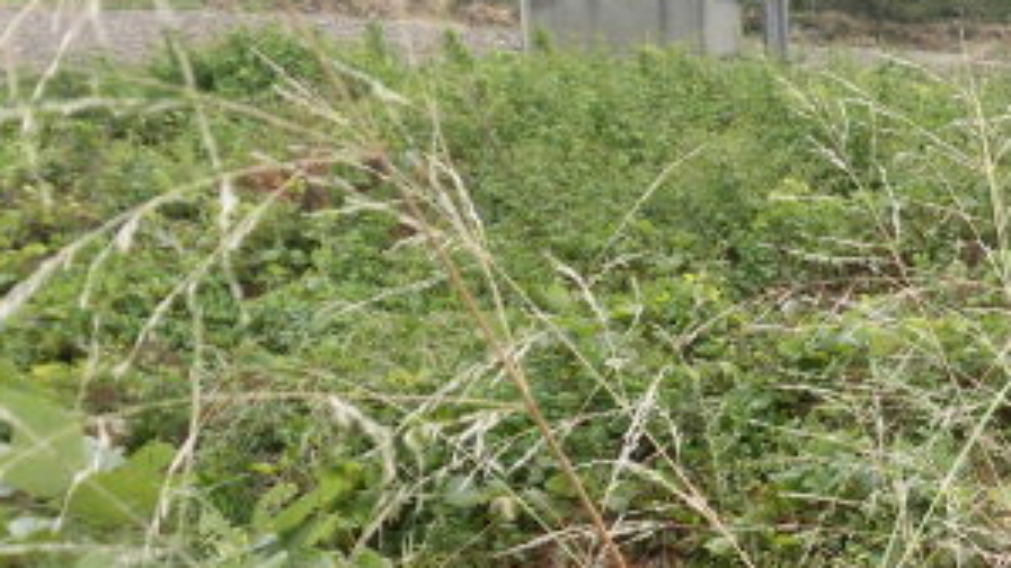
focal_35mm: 56
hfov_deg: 33.7
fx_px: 1501
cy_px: 355
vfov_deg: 21.4
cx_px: 1035
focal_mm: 4.3
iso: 100
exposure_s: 1/200
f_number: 3.1
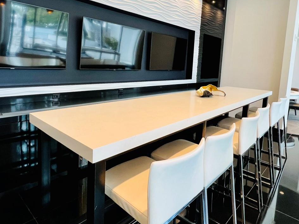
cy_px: 84
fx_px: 190
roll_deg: -1.8
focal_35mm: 22
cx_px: 137
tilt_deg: -8.2
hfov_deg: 76.2
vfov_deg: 60.3
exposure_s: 1/60
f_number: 1.8
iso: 160
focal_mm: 1.57
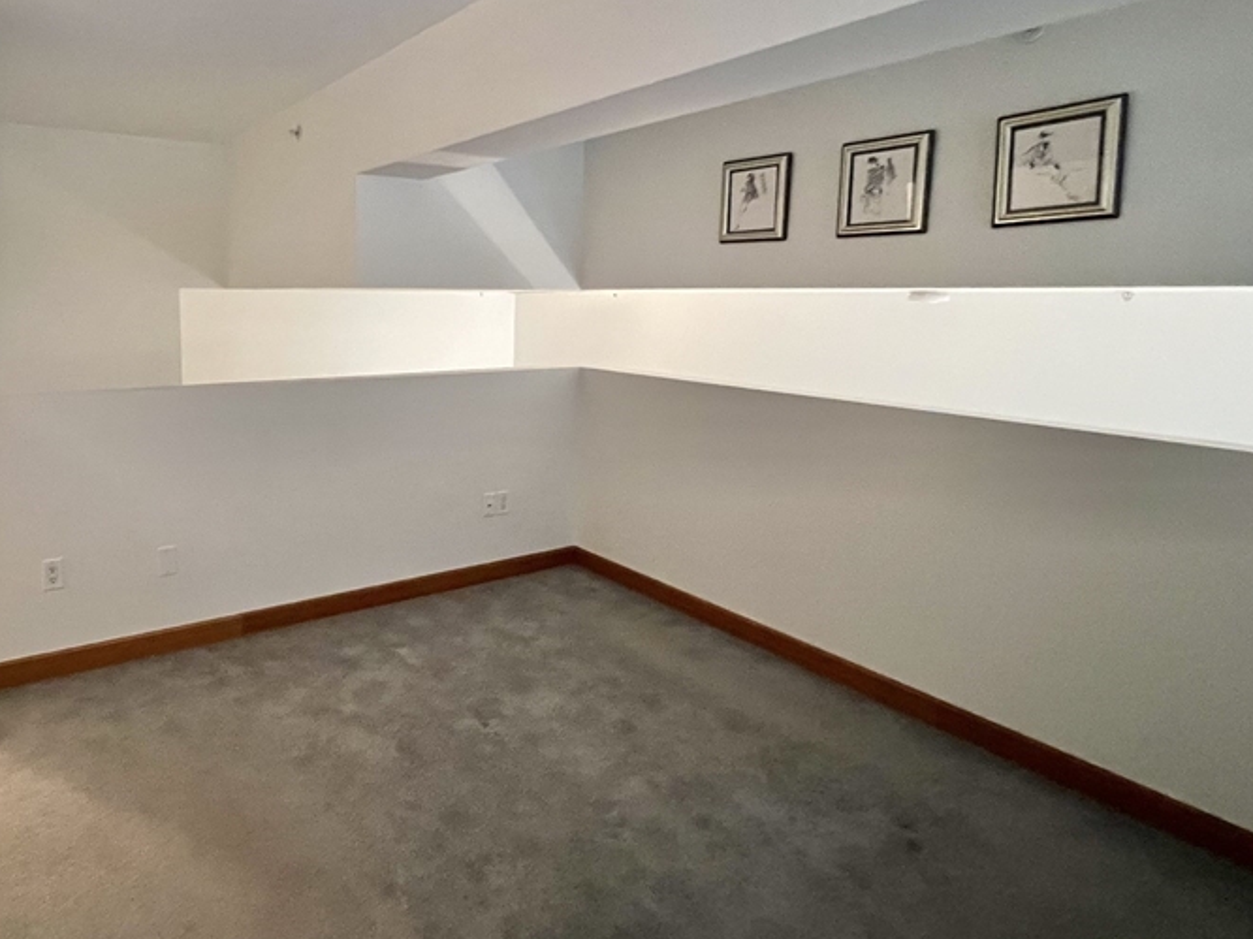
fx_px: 724
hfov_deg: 79.2
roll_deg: -0.6
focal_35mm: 20
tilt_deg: -6.9
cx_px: 423
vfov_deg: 65.5
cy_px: 391
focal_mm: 1.57
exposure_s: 1/40
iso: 640
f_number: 1.8
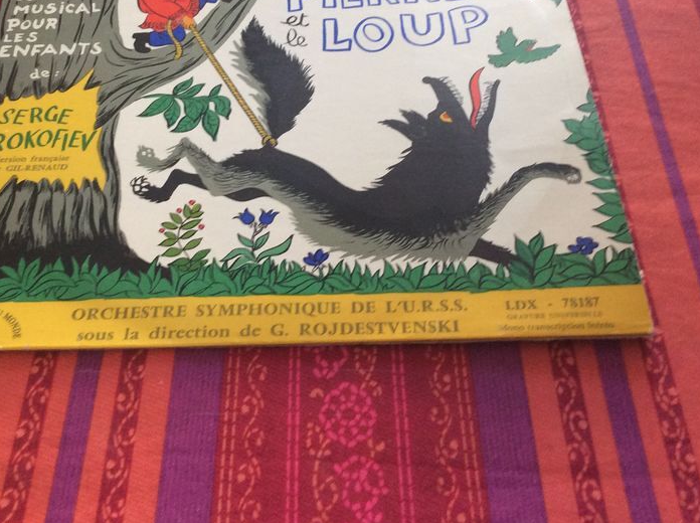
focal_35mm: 46
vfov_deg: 31.2
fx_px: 929
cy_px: 169
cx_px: 307
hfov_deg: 41.2
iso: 100
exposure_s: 1/25
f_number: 2.4
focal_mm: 3.3
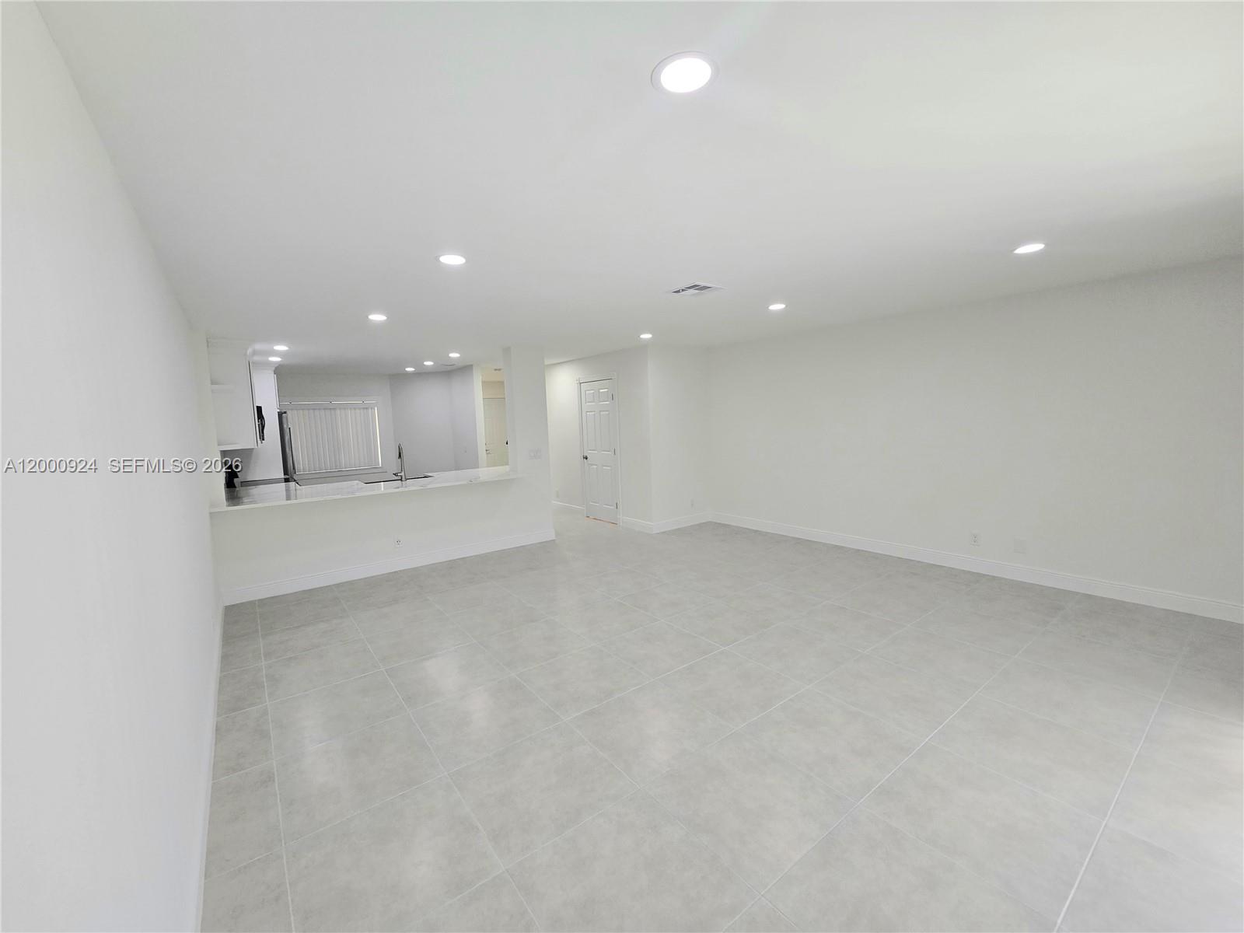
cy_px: 466
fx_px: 467
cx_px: 622
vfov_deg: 89.9
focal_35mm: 13
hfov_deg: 106.2
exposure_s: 1/60.2
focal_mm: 2.2
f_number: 2.2
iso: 100
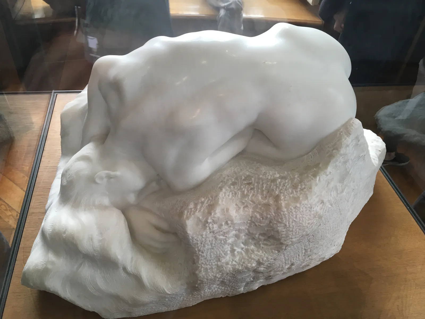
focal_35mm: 29
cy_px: 160
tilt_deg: -43.9
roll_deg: -6.3
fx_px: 356
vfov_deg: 48.2
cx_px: 212
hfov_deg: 61.7
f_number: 2.2
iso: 25
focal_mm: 4.15
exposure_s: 1/30
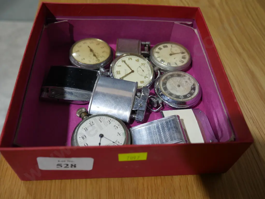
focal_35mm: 32
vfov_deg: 44.2
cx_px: 132
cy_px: 100
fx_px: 245
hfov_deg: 56.8
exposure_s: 1/60
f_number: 3.6
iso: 250
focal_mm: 16
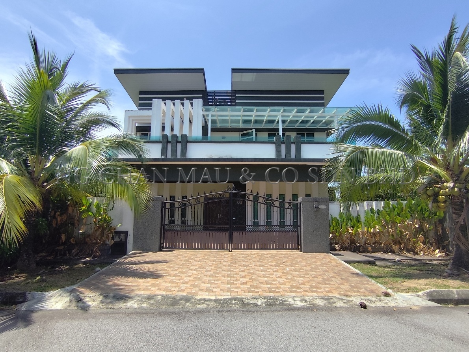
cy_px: 176
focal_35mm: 16
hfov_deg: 94.5
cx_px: 234
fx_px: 217
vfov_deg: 78.1
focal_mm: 1.65
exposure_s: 1/1320
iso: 50
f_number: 2.2
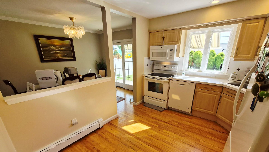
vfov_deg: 69.8
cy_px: 92
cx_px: 138
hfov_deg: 103.0
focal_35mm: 15
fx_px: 107
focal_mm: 1.7
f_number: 2.2
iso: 25
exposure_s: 1/182
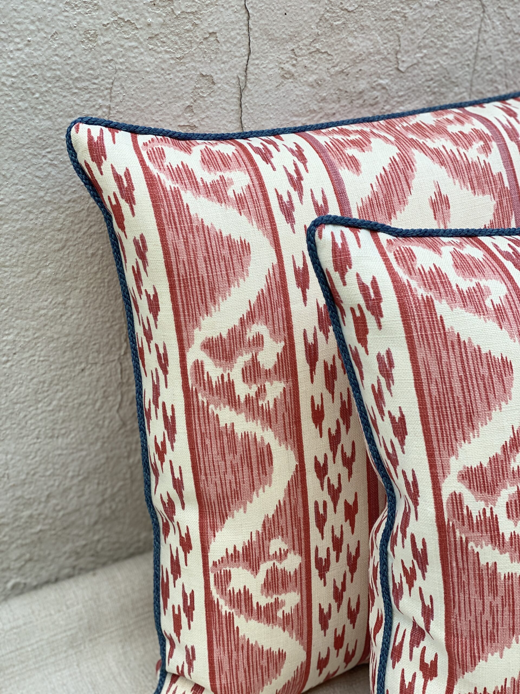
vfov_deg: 36.8
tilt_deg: -30.4
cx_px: 260
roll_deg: -4.1
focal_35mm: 52
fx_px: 1042
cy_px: 347
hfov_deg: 28.0
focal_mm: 6
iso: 40
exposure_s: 1/122
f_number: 2
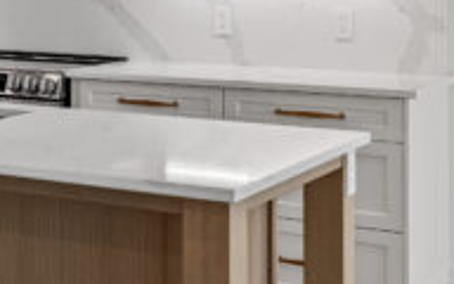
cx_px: -154
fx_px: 1213
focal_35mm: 98
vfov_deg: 13.0
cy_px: -53
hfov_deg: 19.4
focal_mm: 18
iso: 400
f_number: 4
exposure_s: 1/40
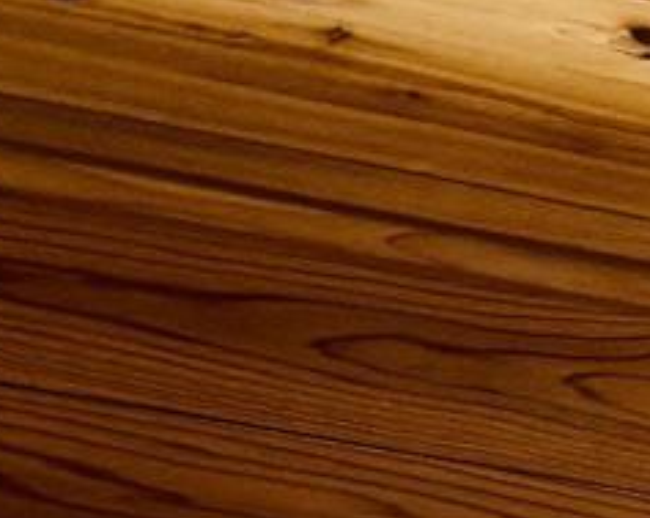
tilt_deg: -11.4
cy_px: 2757
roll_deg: +1.0
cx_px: 1890
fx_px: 4381
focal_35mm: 228
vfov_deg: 5.1
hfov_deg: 7.5
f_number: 1.78
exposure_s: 1/88
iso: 200
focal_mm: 6.76
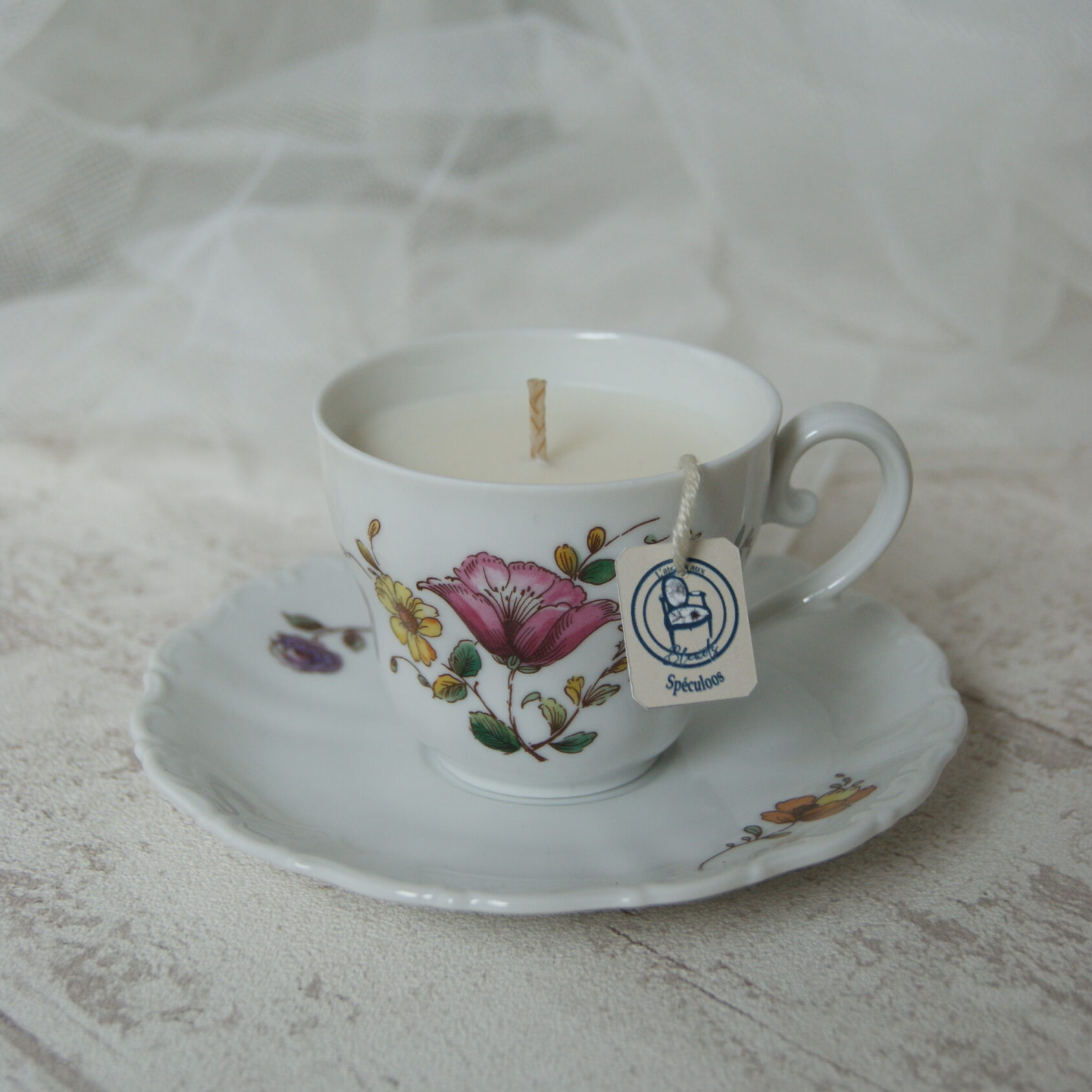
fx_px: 2414
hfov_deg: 25.5
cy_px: 450
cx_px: 546
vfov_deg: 25.5
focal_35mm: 68
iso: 250
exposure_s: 1/60
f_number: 5
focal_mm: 35
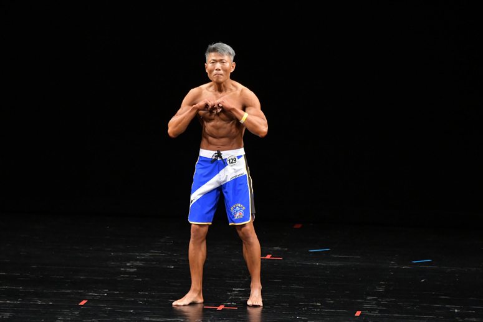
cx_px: 242
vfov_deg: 5.1
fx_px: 3621
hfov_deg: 7.6
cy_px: 161
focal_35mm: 270
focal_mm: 180
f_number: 5.6
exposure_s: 1/400
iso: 3200
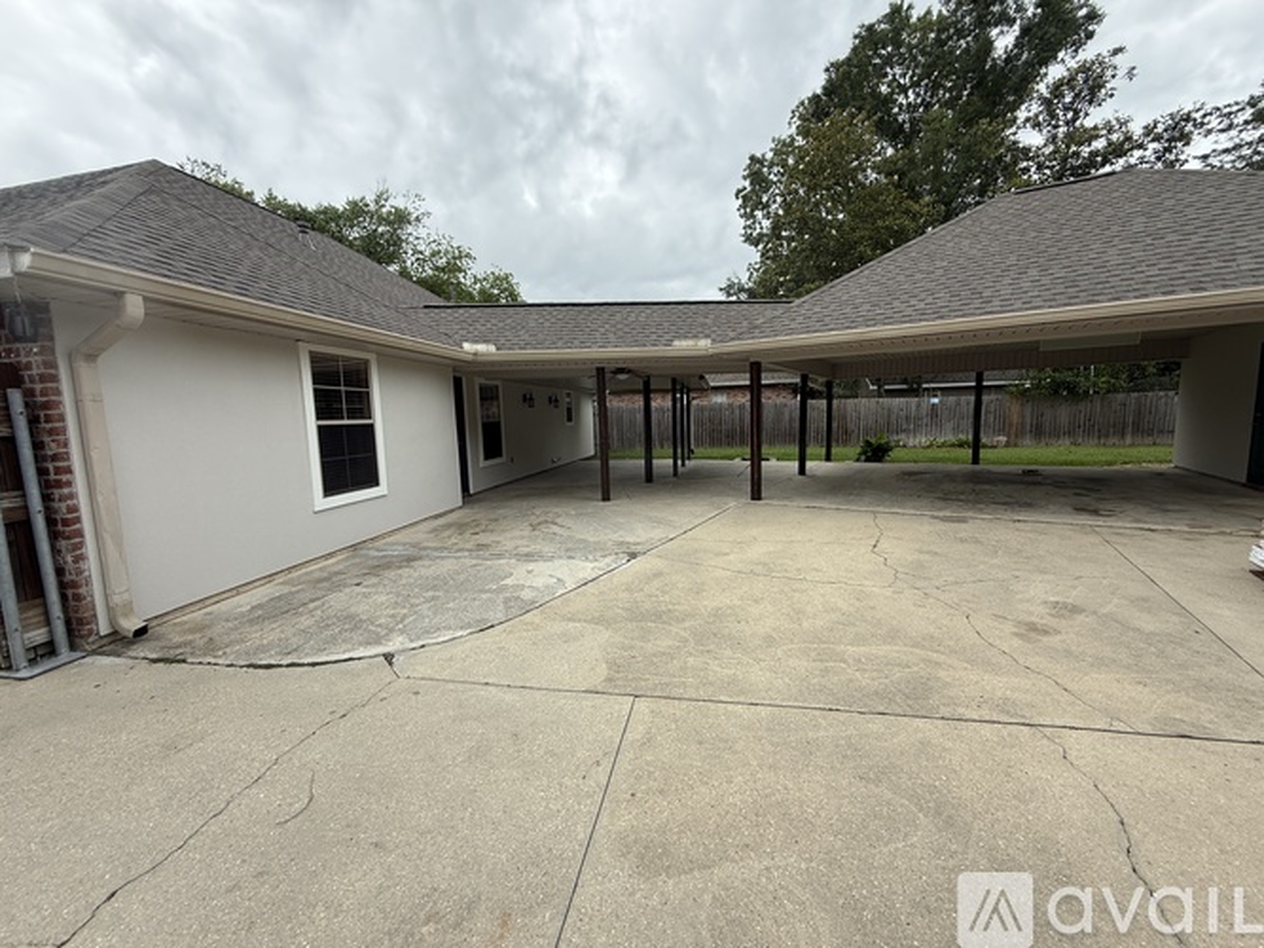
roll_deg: +1.0
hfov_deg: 102.1
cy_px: 474
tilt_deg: -6.4
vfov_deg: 85.7
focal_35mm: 14
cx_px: 632
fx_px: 511
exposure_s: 1/619
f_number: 2.2
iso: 50
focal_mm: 2.22
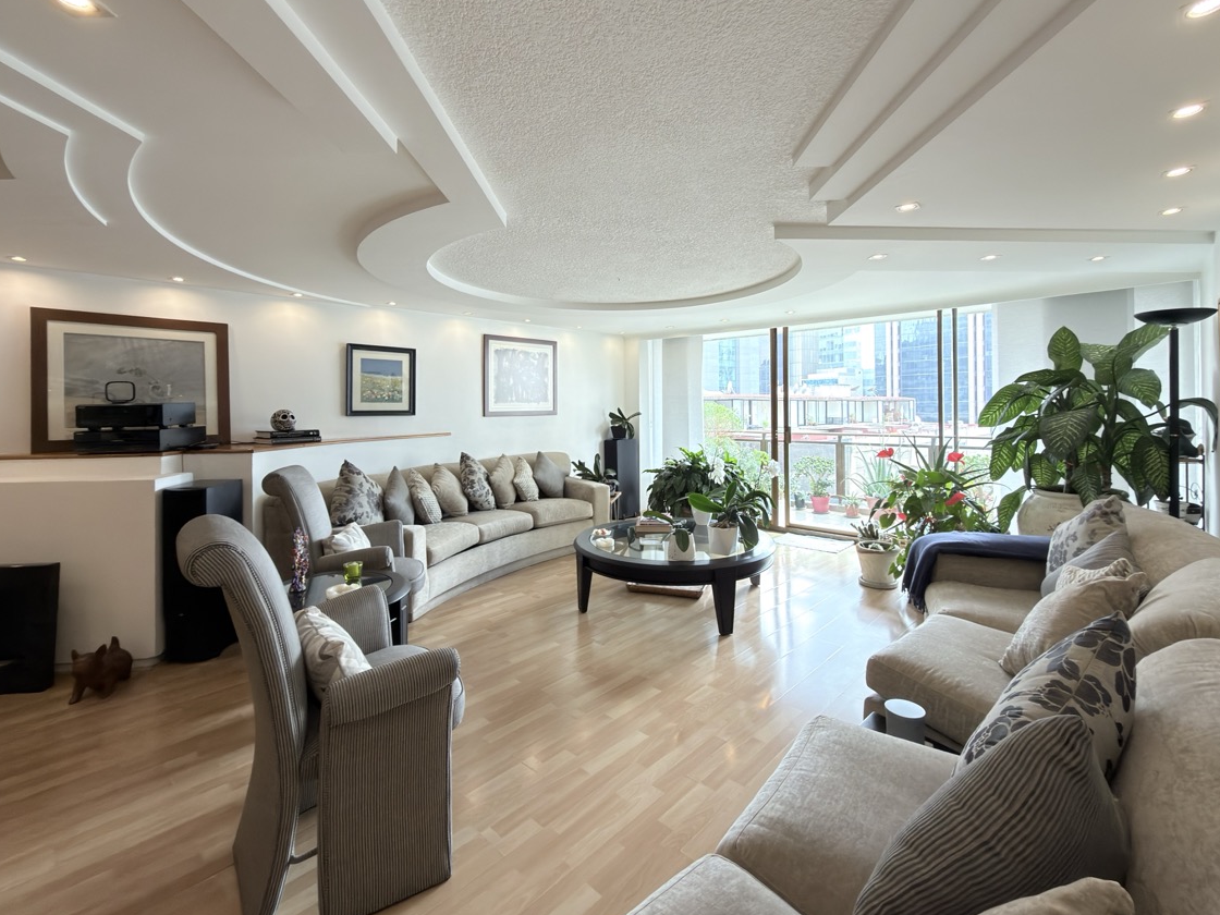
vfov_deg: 77.8
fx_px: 564
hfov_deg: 94.5
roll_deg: +0.5
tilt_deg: +0.9
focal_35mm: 16
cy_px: 404
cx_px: 618
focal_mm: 2.22
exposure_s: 1/30
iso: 64
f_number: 2.2
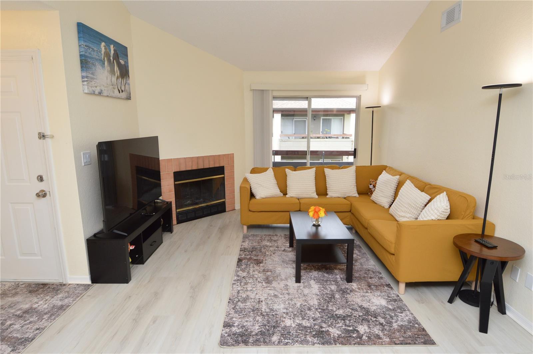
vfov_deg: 67.3
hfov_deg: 90.1
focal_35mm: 18
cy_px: 177
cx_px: 266
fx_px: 266
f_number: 8
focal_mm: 12
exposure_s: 1/80
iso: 400
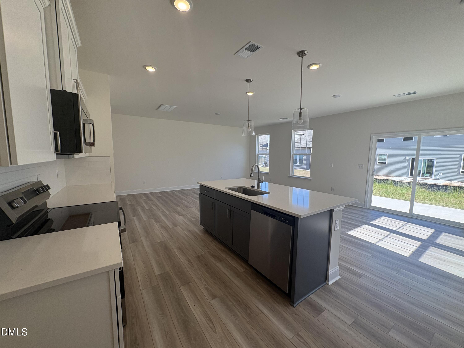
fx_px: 188
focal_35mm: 14
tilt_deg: -4.9
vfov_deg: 85.7
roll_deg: -1.2
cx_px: 232
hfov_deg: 102.1
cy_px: 174
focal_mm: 2.22
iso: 50
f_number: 2.2
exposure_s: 1/170
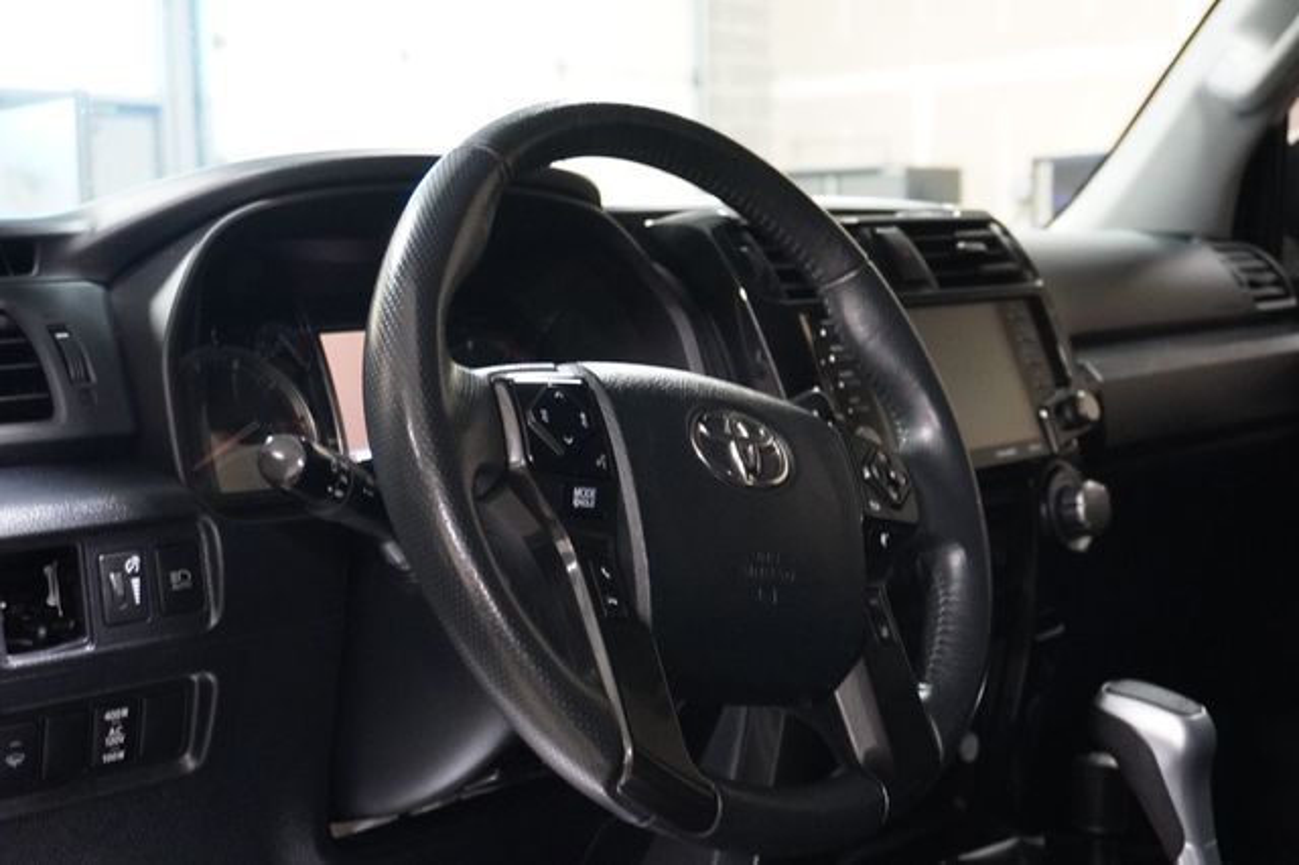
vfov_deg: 28.0
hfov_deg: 41.1
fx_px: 1731
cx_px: 650
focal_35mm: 48
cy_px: 432
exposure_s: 1/15
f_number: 5
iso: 6400
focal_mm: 32
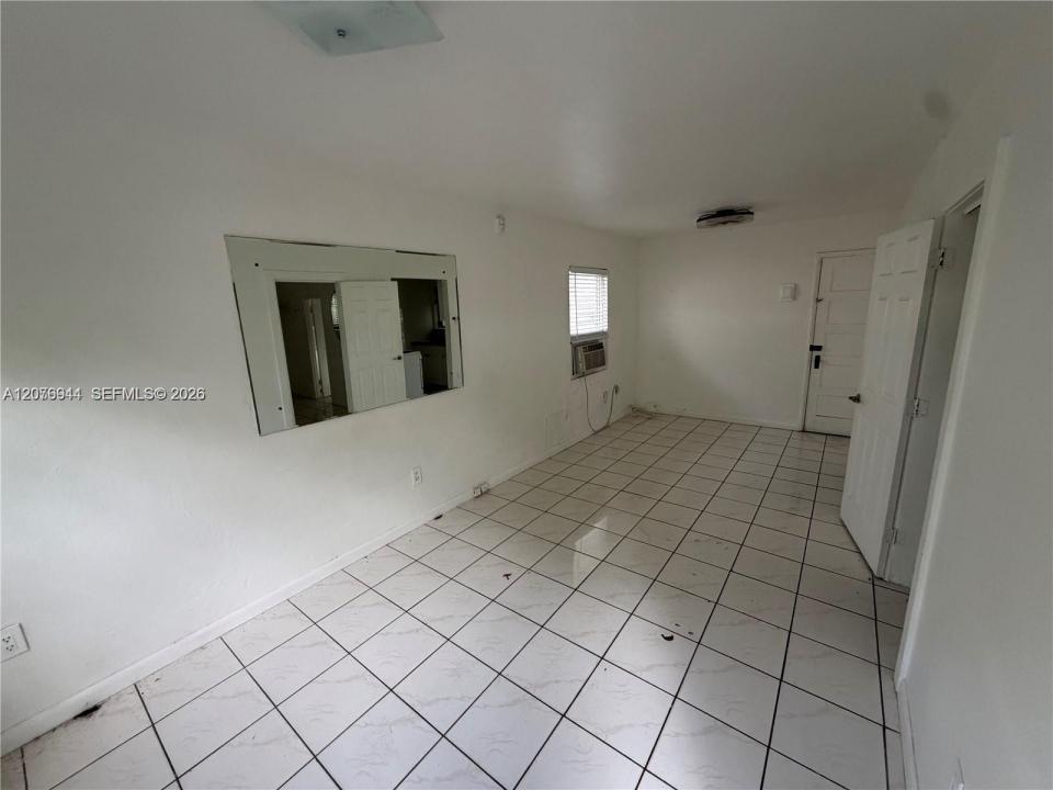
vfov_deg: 85.7
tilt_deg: -11.9
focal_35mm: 14
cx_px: 526
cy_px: 395
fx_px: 426
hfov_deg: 102.1
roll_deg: +1.9
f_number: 2.2
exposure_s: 1/121
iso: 320
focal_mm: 2.22
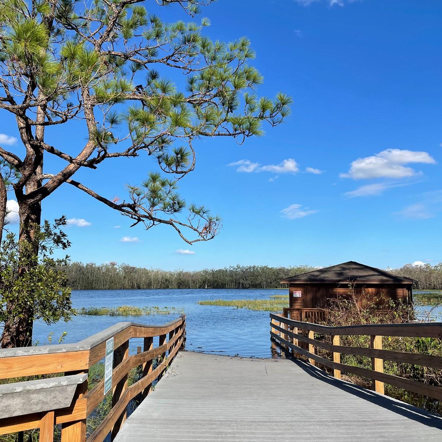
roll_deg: +1.2
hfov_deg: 52.5
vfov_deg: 52.5
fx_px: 448
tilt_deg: +8.6
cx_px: 214
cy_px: 219
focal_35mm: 31
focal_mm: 4.2
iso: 32
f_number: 1.6
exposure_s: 1/4000
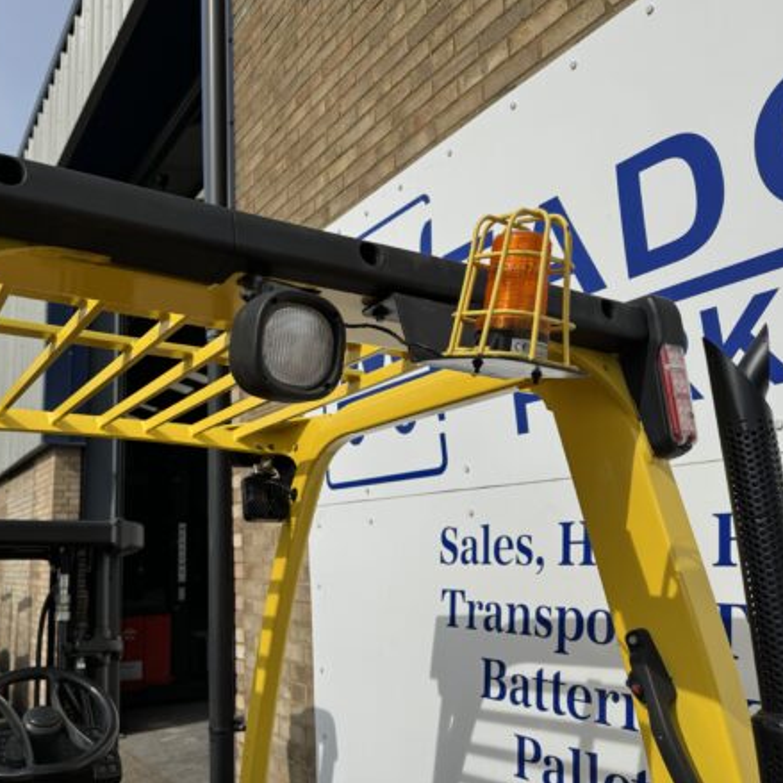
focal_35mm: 29
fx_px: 742
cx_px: 255
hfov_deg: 54.4
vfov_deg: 55.6
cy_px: 387
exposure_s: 1/9009
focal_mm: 6.76
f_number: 1.78
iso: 80
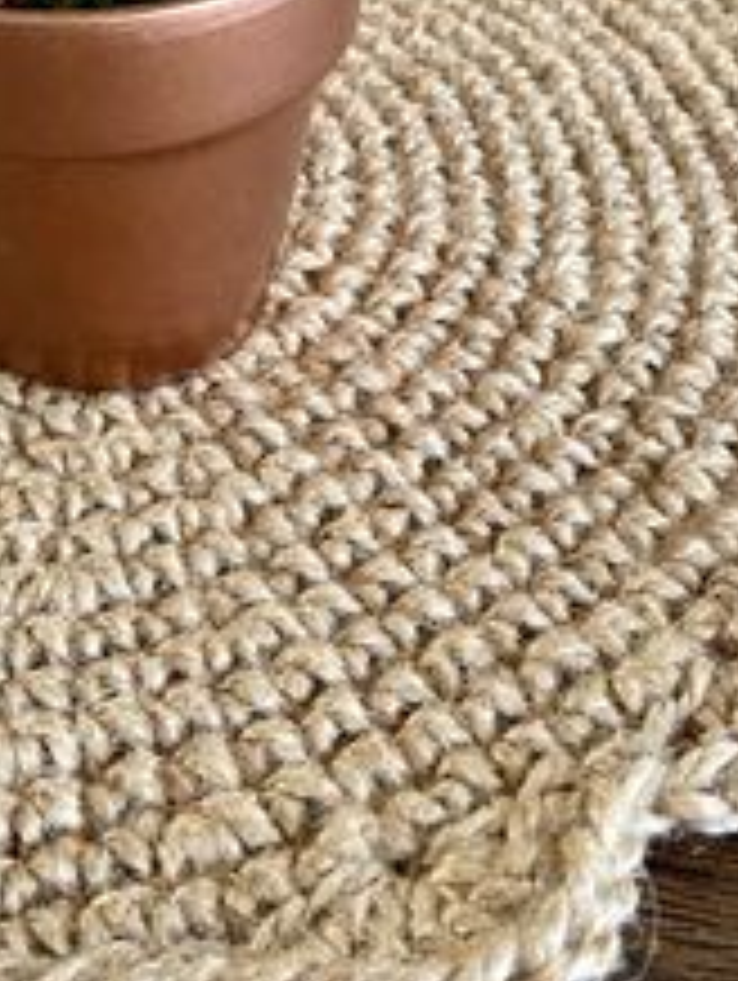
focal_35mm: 61
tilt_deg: -33.3
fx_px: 1731
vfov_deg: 30.6
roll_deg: +0.7
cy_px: 153
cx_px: 324
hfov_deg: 24.1
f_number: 1.8
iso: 500
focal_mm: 4.25
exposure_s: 1/43
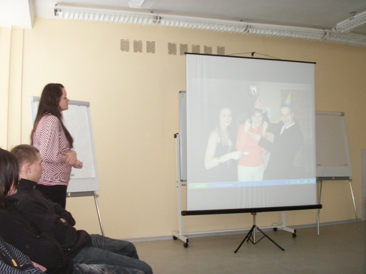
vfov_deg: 38.7
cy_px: 137
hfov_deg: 50.1
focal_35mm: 37
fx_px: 391
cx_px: 183
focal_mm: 7.7
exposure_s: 1/40
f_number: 3.5
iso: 160
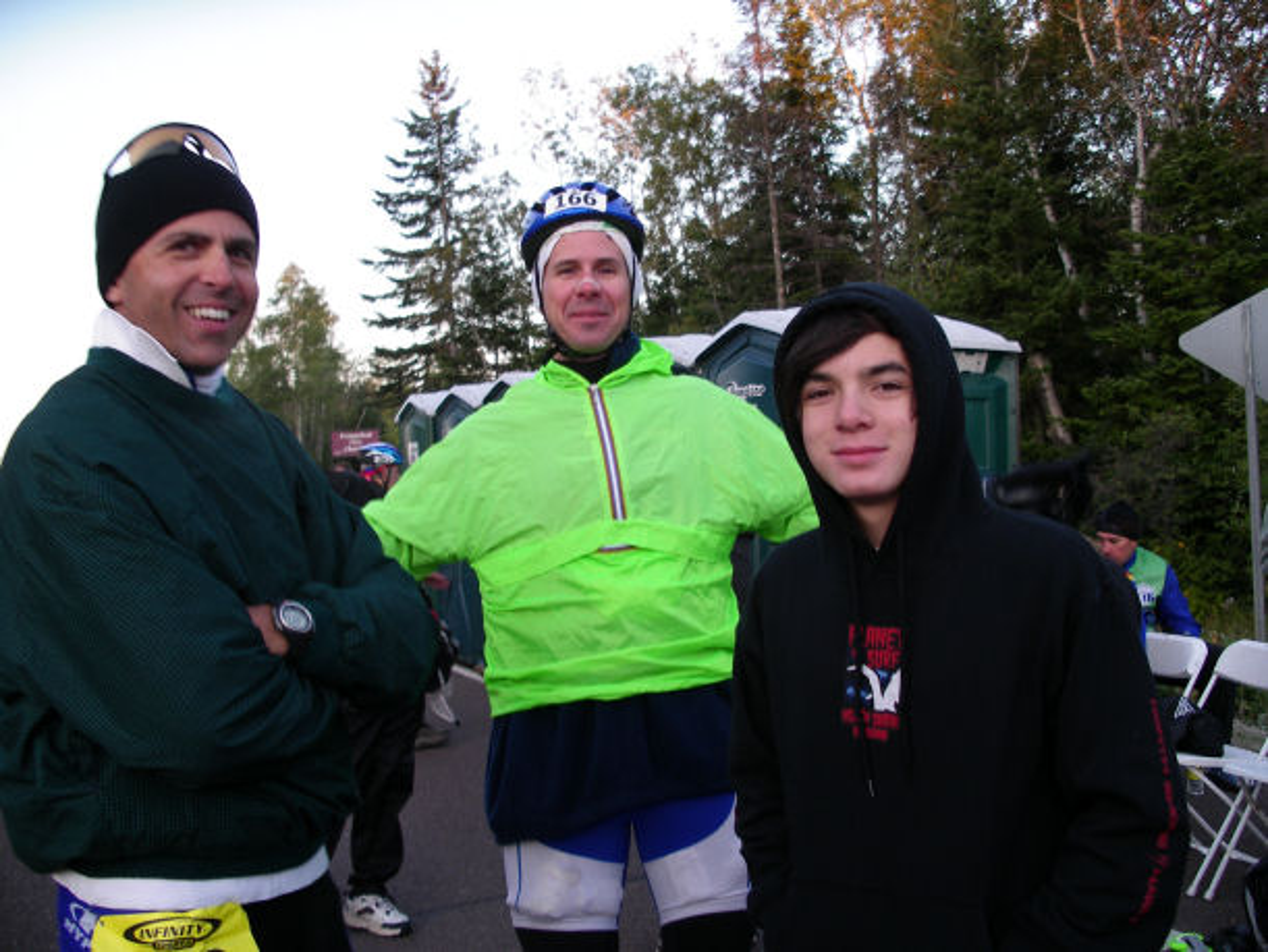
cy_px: 476
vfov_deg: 38.7
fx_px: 1356
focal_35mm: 37
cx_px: 634
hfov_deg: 50.1
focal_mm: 7.8
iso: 80
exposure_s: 1/50
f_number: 2.8
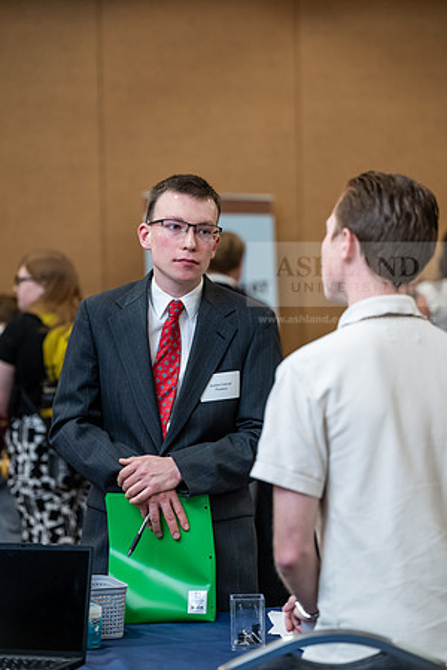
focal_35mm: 92
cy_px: 335
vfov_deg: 22.1
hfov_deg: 14.9
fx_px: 1713
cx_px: 224
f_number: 2.8
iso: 1600
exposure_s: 1/200
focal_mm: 92
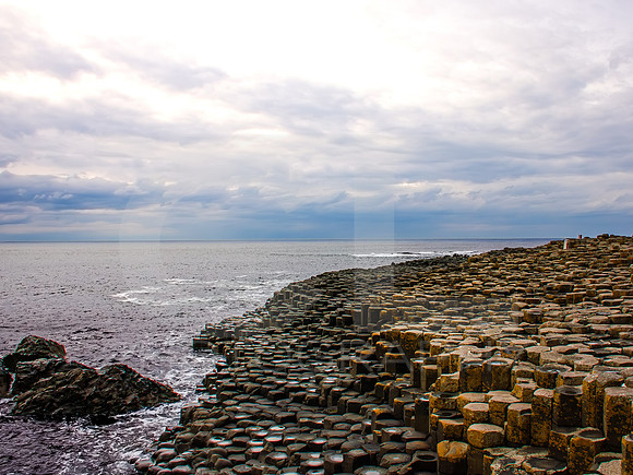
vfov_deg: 46.8
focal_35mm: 30
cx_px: 356
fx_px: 548
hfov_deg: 59.8
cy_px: 237
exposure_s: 1/400
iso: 500
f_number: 18
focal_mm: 18
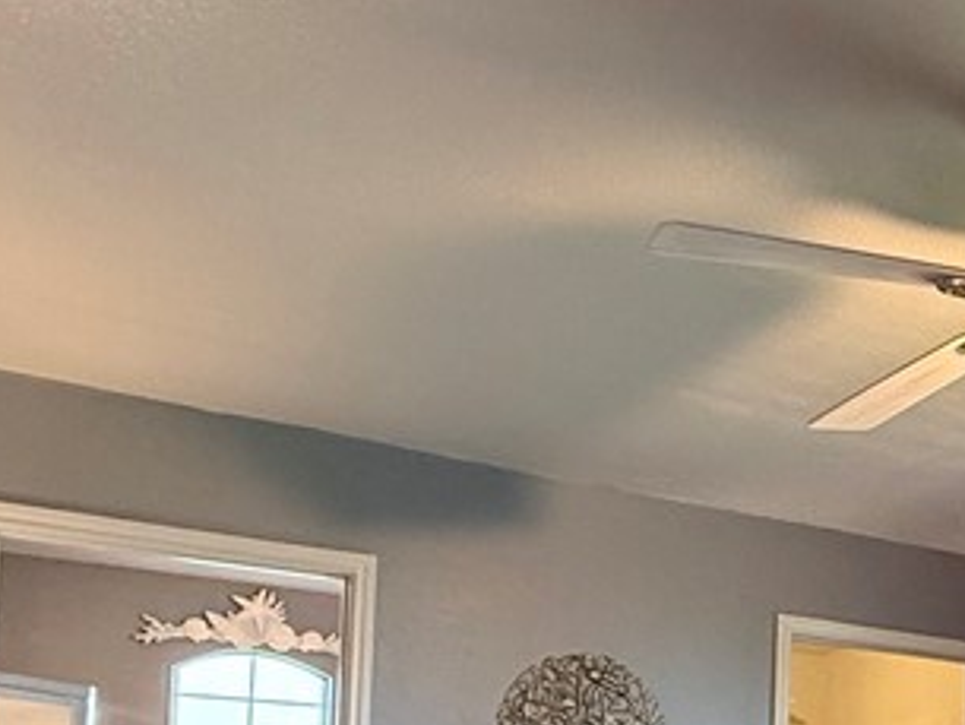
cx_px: 1044
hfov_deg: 35.1
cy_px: 804
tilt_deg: +1.9
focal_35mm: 47
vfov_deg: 28.1
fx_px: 1311
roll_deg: -1.6
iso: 500
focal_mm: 2.22
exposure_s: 1/60
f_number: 2.2
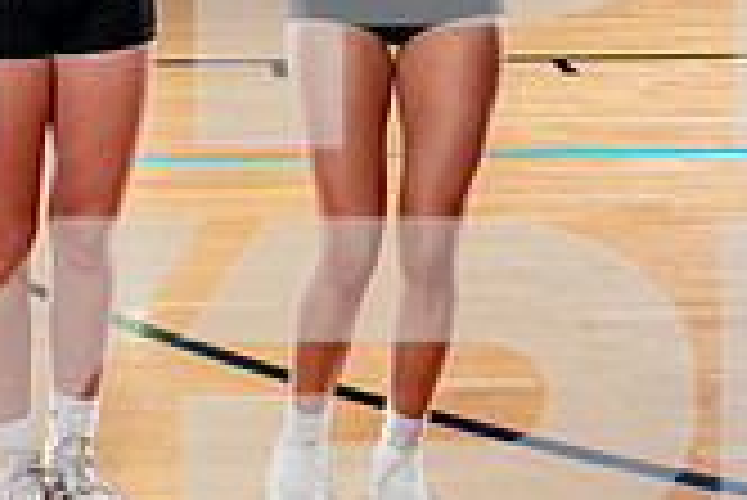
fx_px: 1807
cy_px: -88
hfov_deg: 22.9
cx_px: 108
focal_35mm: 87
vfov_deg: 15.2
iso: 250
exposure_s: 1/250
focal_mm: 24
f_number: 5.6
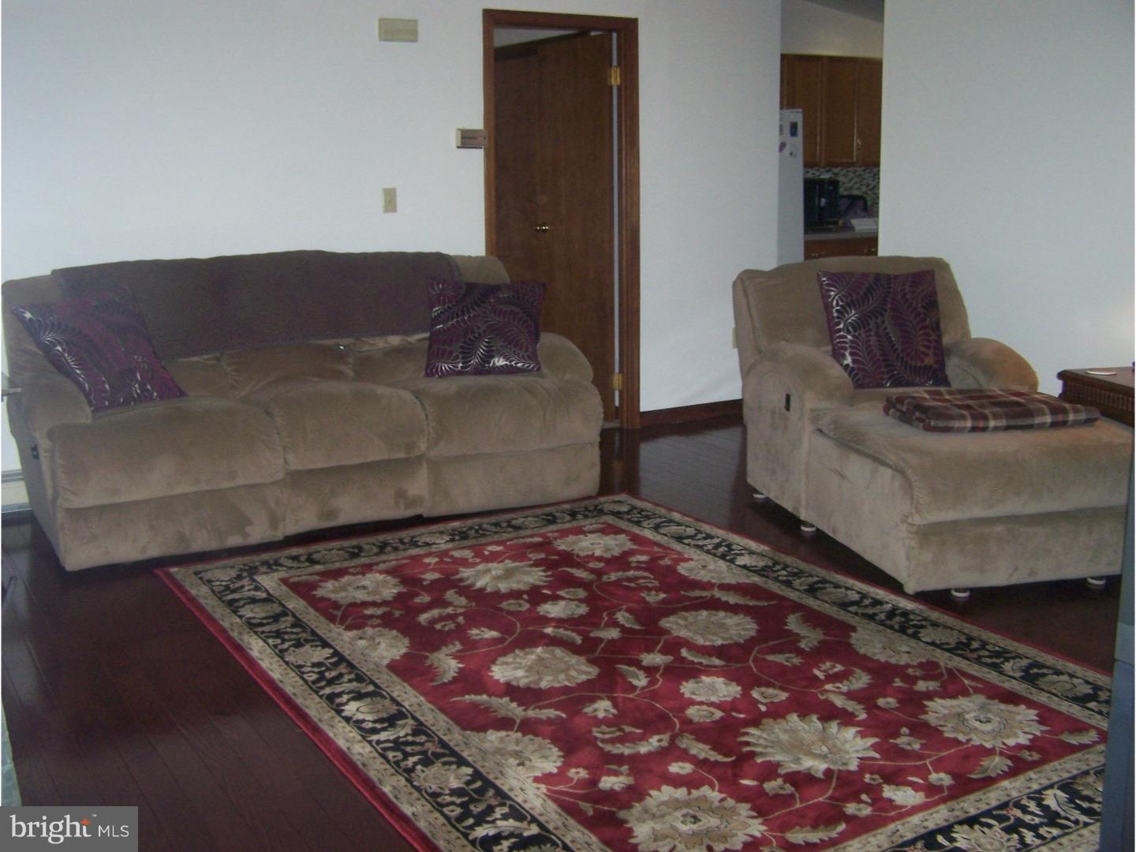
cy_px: 426
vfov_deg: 37.7
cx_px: 568
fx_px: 1247
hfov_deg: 49.0
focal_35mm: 38
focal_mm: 6.3
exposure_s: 1/60
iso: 160
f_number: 2.8
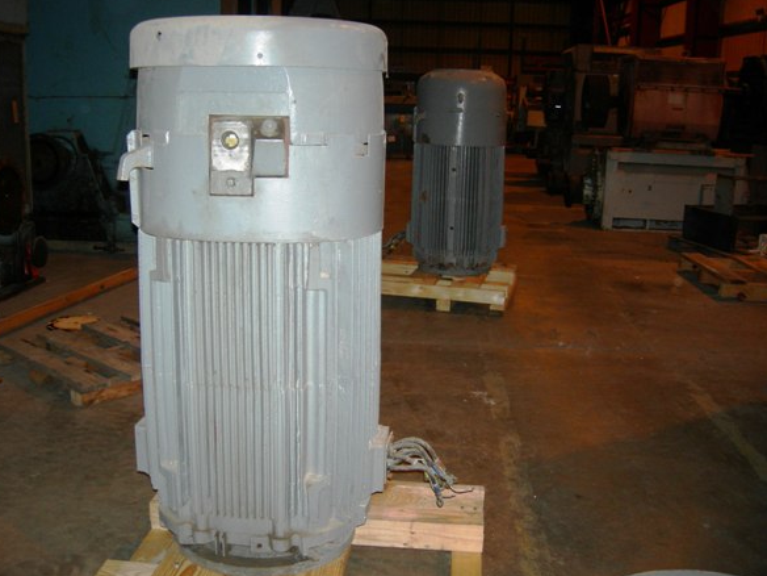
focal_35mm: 37
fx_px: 820
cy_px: 287
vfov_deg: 38.7
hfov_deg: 50.1
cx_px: 377
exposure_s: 1/60.1
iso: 111
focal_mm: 7.5
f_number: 2.7
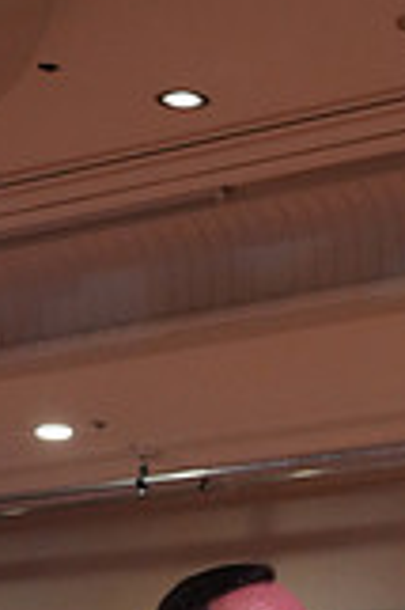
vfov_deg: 10.9
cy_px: 1068
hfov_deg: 7.7
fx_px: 2993
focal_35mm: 177
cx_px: 377
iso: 5000
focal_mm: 49
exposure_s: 1/320
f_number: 6.3
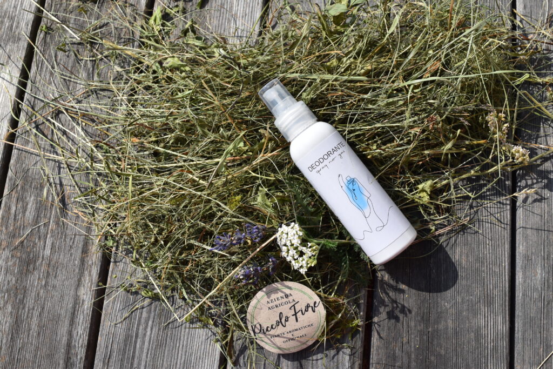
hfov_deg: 47.9
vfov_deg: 33.0
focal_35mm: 40
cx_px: 276
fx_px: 622
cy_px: 184
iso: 200
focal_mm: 27
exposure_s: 1/400
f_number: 10
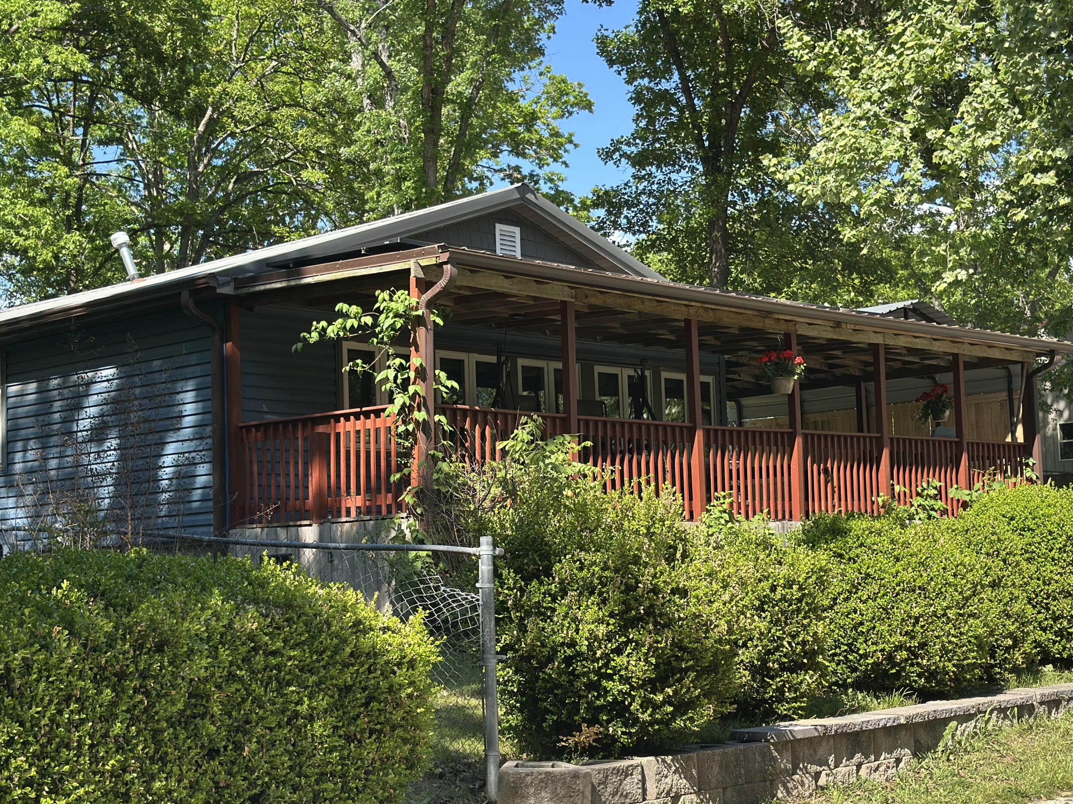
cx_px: 529
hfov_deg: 33.2
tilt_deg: +5.4
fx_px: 1798
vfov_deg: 25.2
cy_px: 440
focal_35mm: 58
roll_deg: +2.0
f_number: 1.78
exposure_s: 1/1242
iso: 80
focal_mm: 6.86
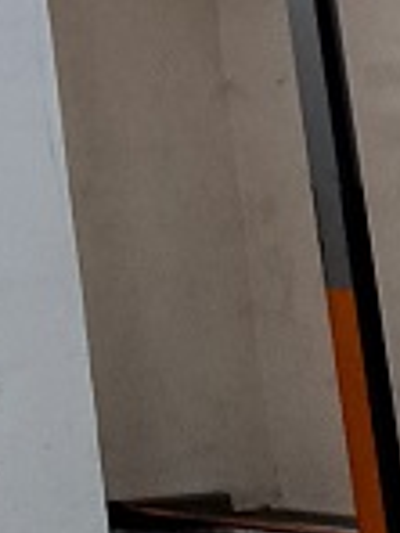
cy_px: -358
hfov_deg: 8.4
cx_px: -793
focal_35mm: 150
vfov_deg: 12.3
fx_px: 2311
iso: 320
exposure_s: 1/30
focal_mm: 5.23
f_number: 1.8
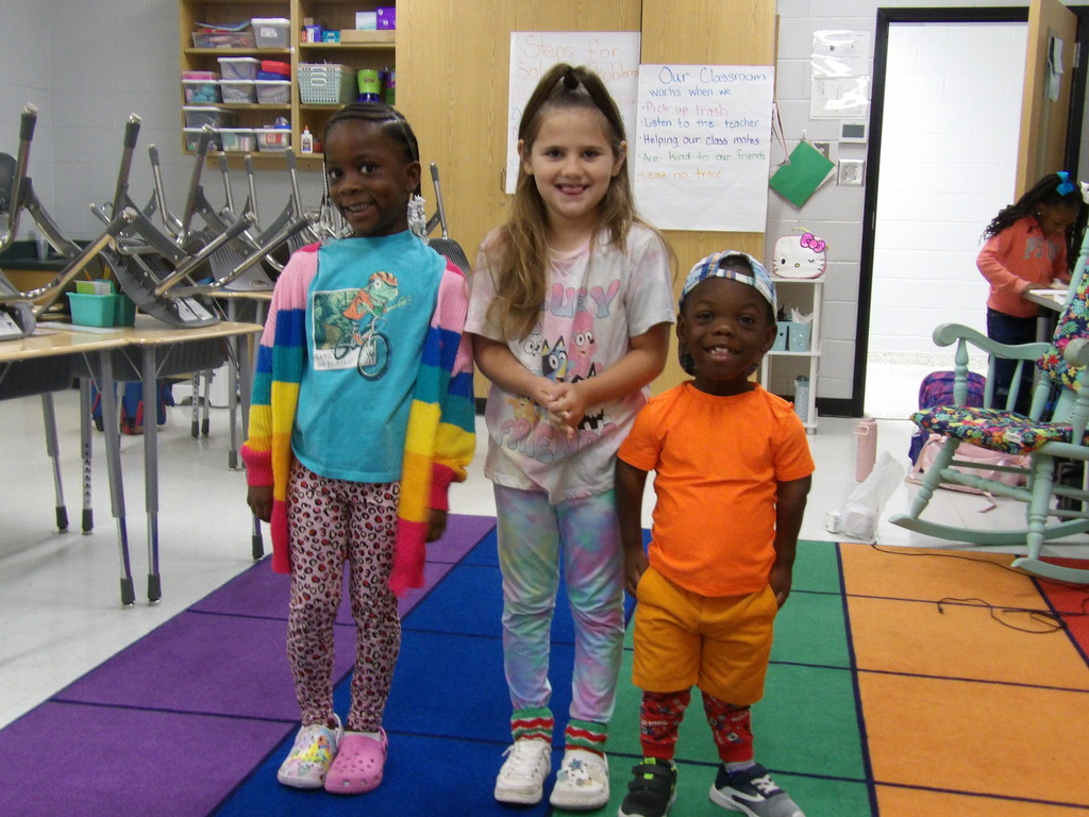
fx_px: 1227
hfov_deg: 47.9
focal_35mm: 39
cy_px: 408
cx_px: 544
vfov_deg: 36.8
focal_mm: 7
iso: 550
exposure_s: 1/17
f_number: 3.7
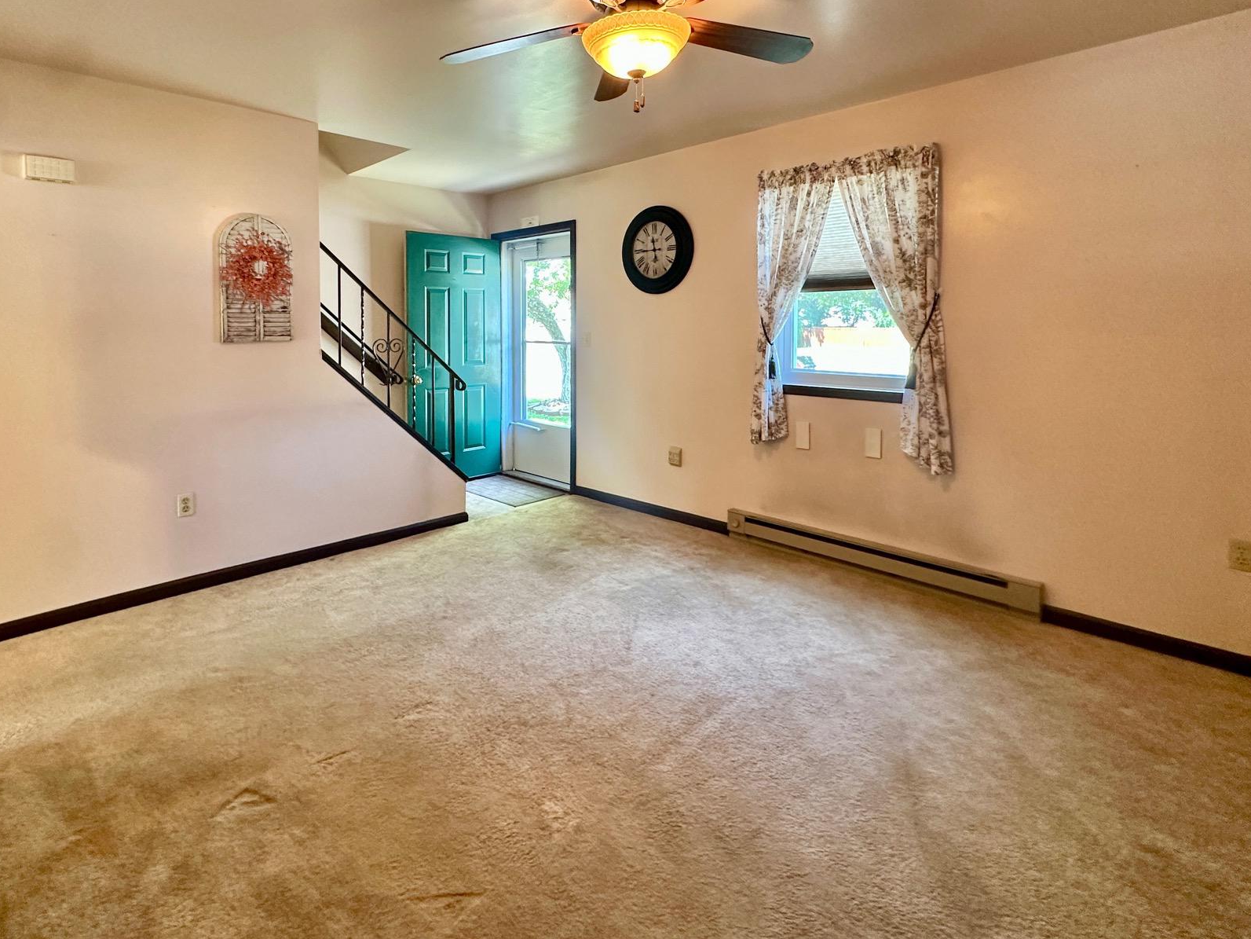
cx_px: 545
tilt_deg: -1.0
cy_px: 337
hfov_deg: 87.3
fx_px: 651
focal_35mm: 18
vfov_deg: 70.1
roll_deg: -0.5
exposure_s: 1/60
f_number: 2.2
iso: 320
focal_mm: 2.22
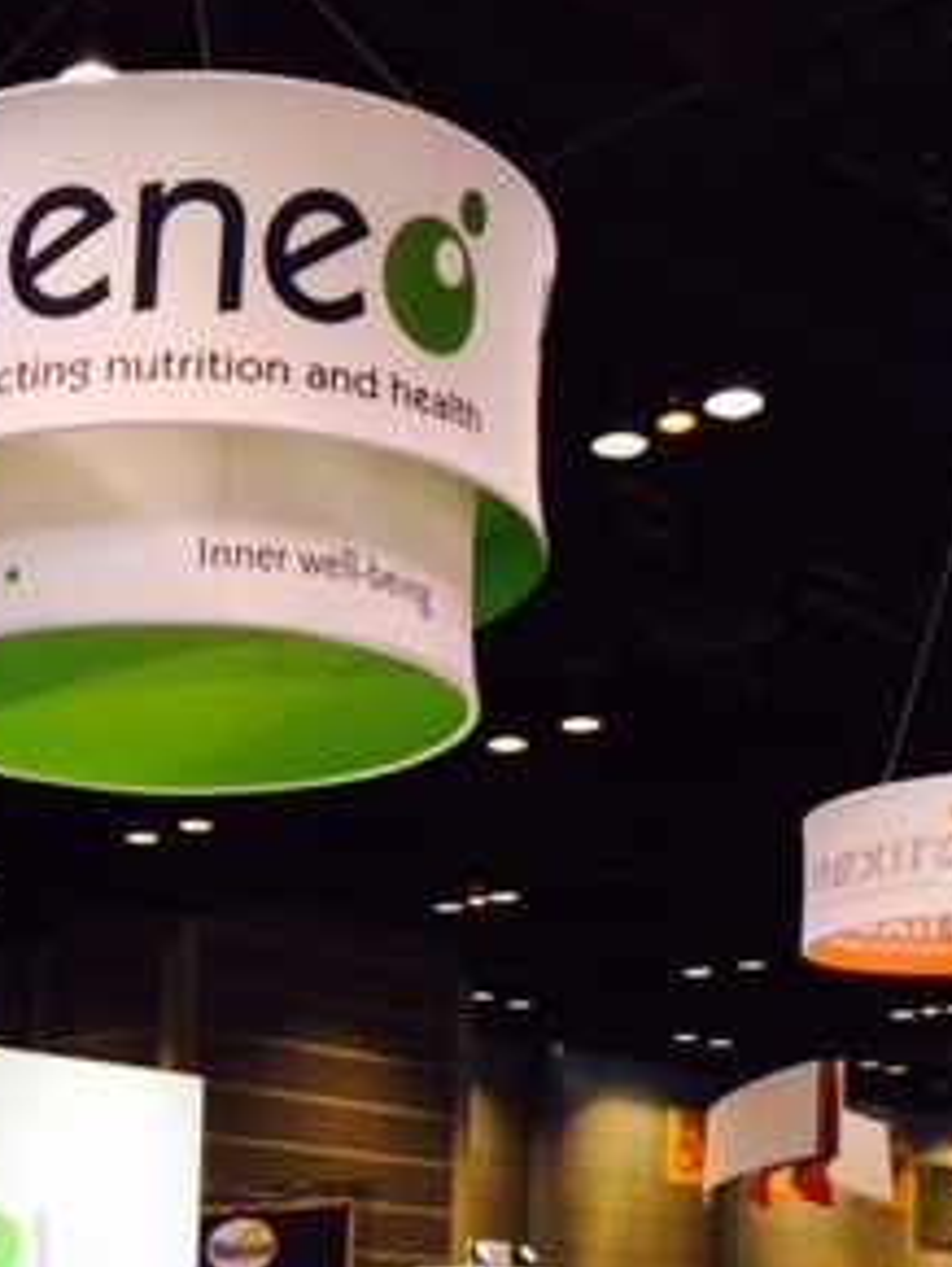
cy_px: 1341
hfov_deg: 22.3
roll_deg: -1.1
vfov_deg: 28.0
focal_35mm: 64
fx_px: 2343
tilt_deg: +2.3
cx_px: 74
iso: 32
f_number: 2.2
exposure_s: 1/60
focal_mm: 4.15
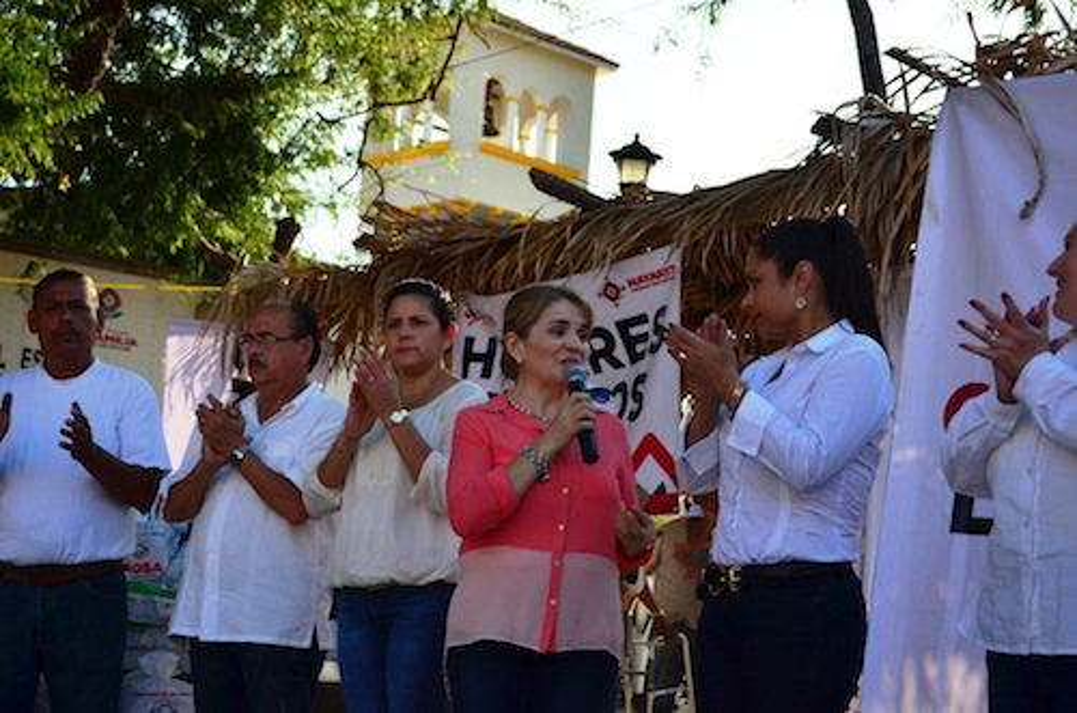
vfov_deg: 21.5
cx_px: 538
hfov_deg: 32.0
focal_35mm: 63
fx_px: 1881
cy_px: 356
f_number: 5.3
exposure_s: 1/1600
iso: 400
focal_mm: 42
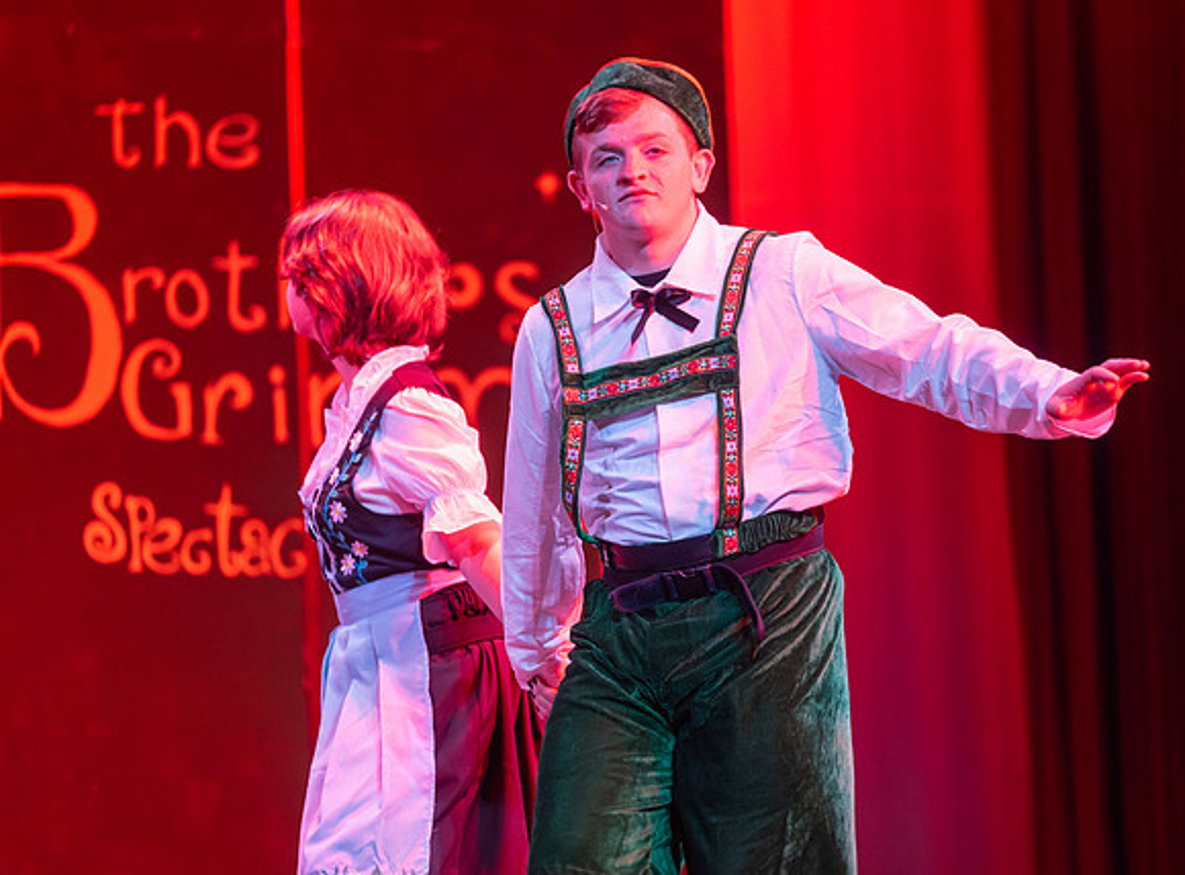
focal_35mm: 217
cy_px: 444
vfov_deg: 6.8
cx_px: 587
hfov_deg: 9.2
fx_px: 7398
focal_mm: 200
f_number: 2.8
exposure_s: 1/250
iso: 1000
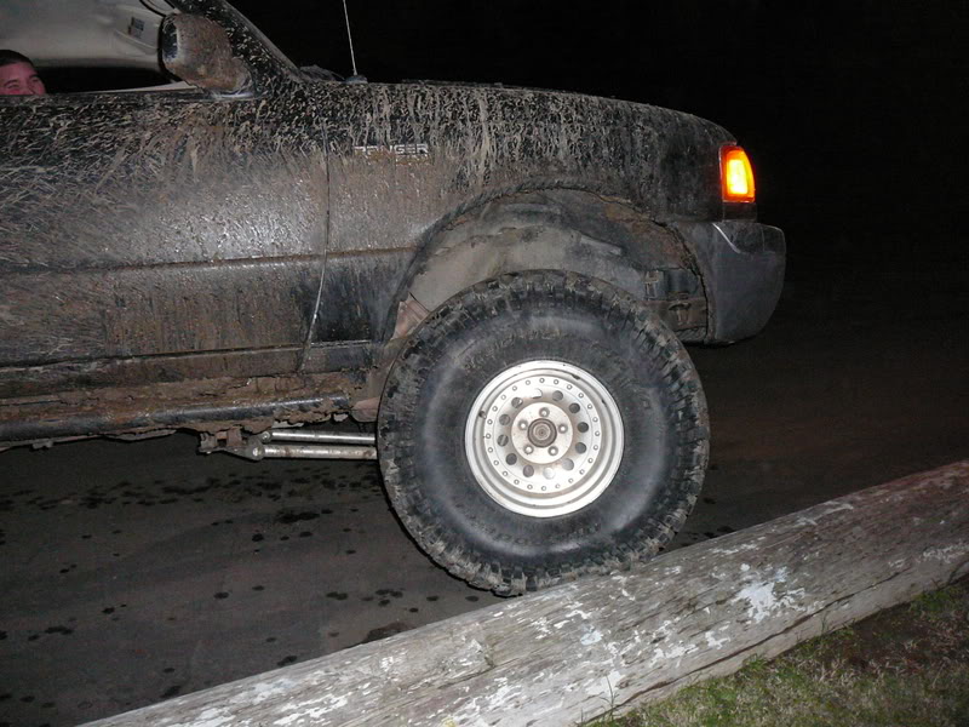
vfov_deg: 40.7
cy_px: 364
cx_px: 484
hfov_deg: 52.6
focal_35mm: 35
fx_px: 980
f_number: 2.8
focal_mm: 5.2
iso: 400
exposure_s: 1/30
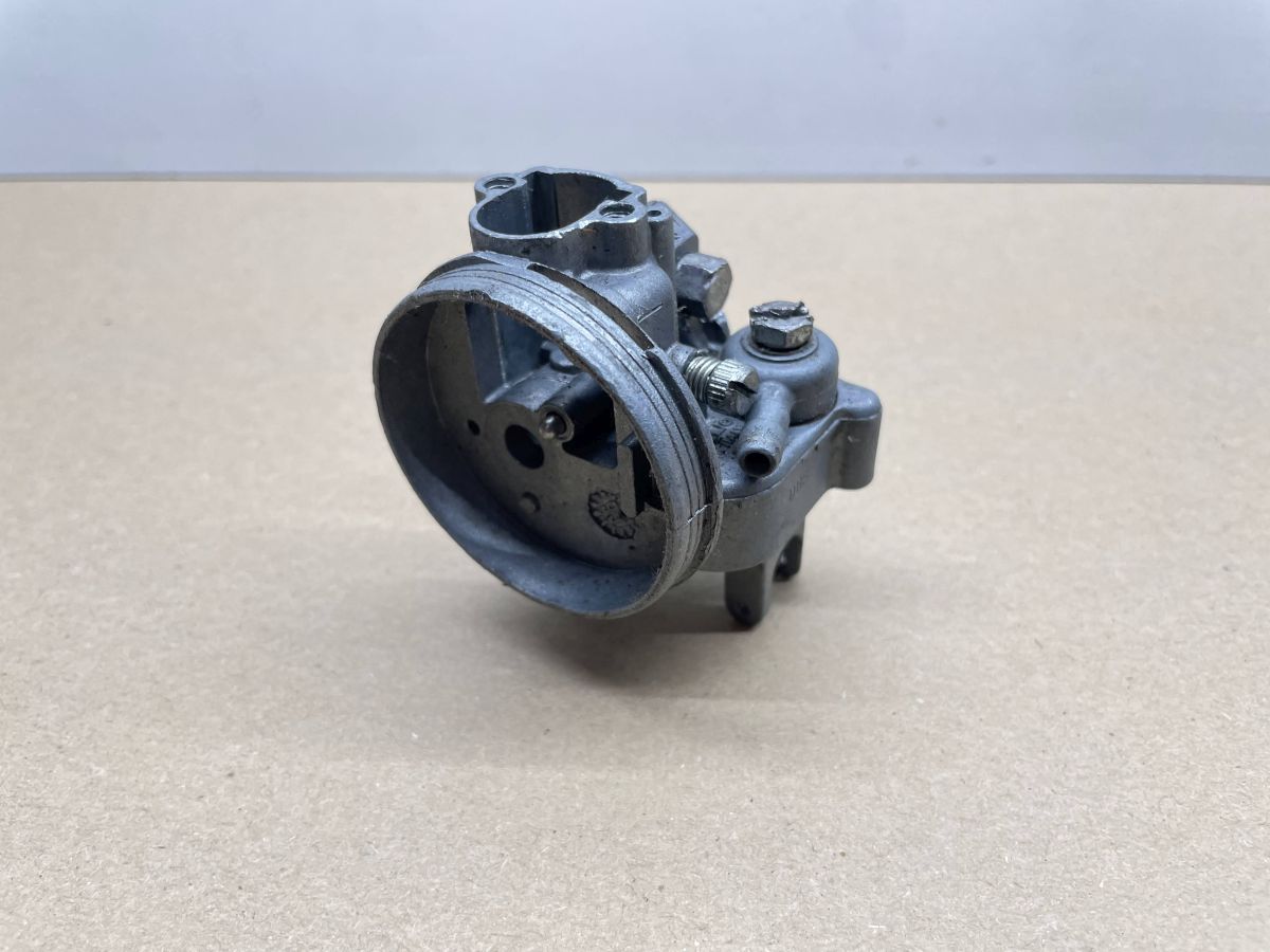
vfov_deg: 53.1
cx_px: 635
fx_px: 954
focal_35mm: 26
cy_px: 476
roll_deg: +2.0
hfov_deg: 67.3
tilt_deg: -37.9
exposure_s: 1/100
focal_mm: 4.2
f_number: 1.6
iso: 80
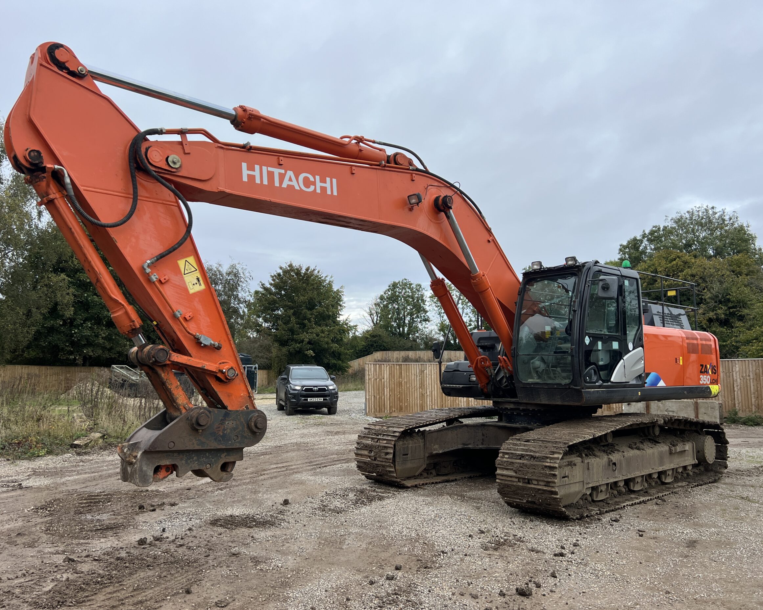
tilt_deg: +7.0
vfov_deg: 51.5
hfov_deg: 62.2
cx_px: 379
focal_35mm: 28
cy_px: 315
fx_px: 632
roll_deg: +1.3
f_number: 1.5
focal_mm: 5.7
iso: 50
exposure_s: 1/1488
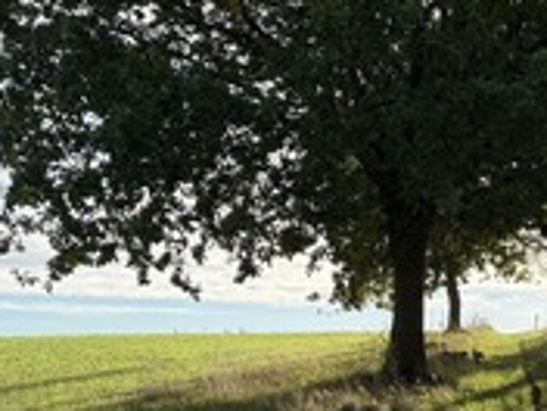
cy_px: 363
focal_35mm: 68
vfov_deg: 21.2
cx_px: 460
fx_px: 1075
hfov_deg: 27.8
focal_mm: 6.76
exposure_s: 1/1812
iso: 100
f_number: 1.78
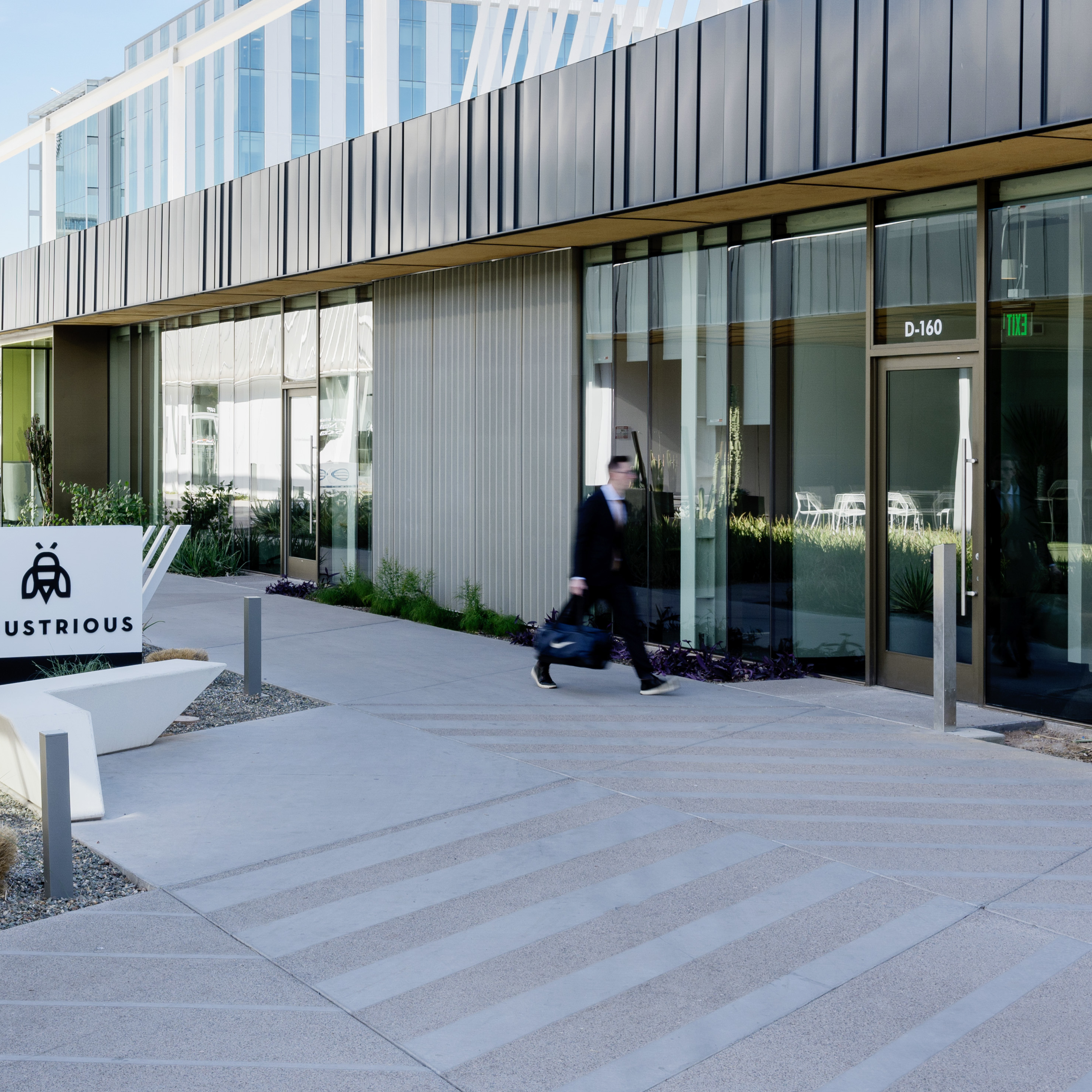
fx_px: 1927
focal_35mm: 54
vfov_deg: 31.5
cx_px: 330
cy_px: 430
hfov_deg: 31.3
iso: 125
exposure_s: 1/100
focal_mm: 31
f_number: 11
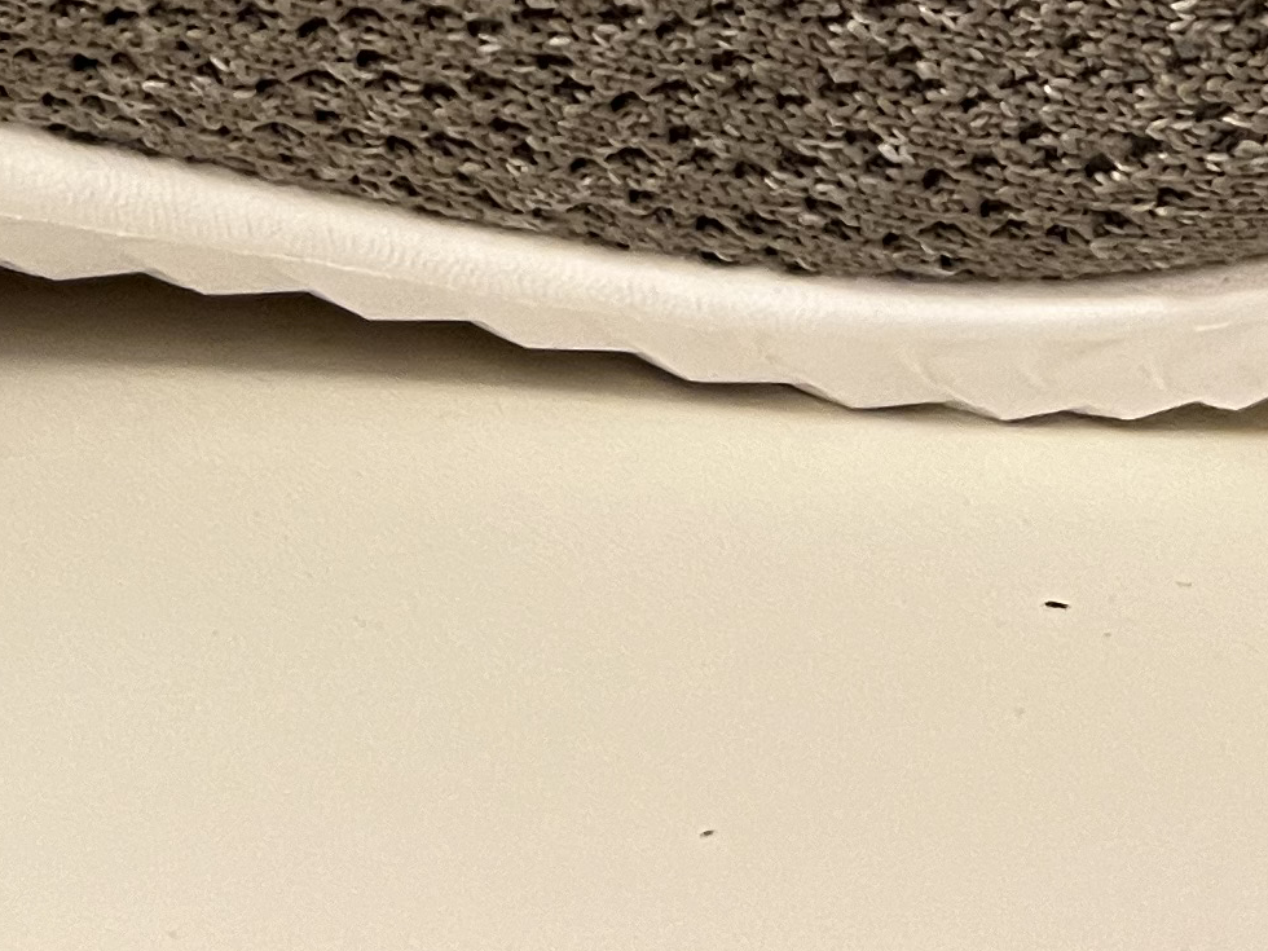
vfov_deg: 12.2
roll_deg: -2.4
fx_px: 3919
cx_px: 294
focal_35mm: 107
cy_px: -956
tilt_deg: -5.2
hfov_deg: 18.2
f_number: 1.5
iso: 320
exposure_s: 1/50
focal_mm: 5.7
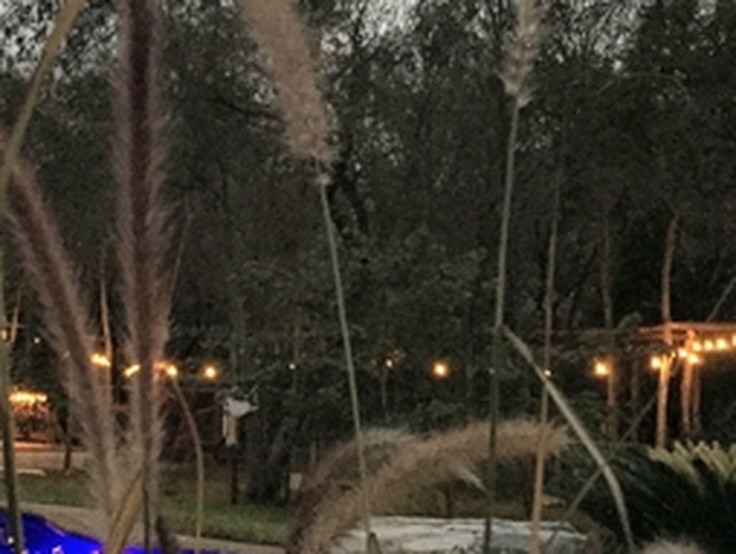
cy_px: 194
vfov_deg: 20.1
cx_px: 159
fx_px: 1554
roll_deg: -1.9
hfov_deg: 26.2
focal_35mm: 73
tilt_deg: +8.9
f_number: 2.2
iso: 500
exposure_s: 1/15
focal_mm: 4.15
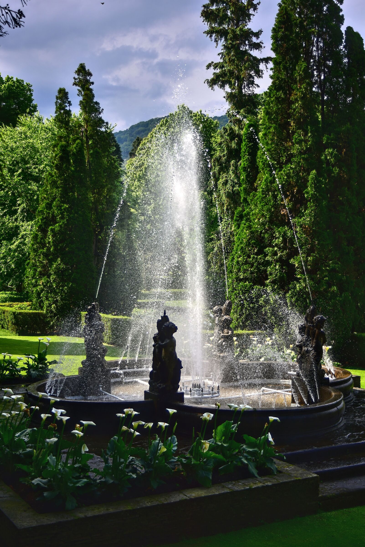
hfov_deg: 27.0
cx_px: 182
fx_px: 760
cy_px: 274
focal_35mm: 50
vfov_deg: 39.6
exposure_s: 1/800
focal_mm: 50
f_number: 4.5
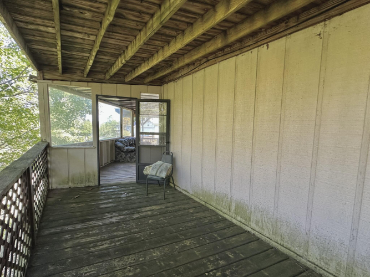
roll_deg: -0.9
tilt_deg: -4.3
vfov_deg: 85.7
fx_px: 150
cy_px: 138
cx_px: 185
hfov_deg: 102.1
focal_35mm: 14
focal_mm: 2.22
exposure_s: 1/99
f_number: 2.2
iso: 125
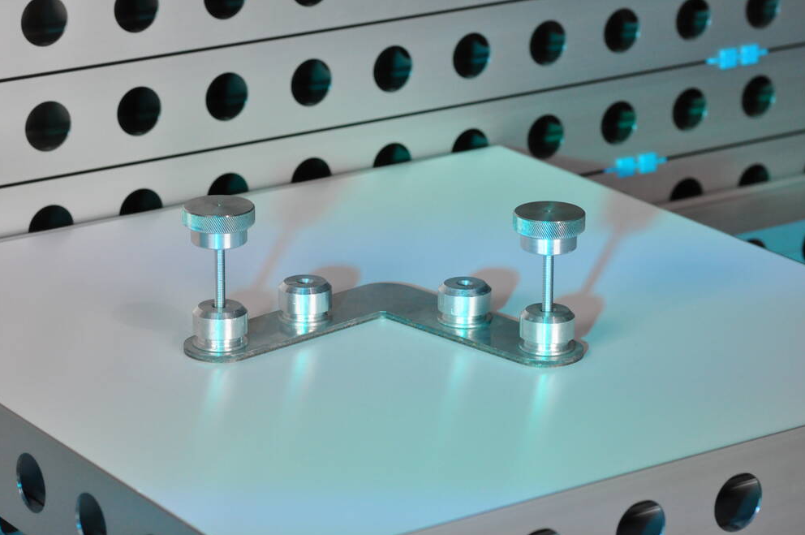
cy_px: 269
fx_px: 2870
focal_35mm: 129
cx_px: 402
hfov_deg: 16.0
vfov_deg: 10.6
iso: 2000
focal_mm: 85
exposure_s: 1/500
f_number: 5.6
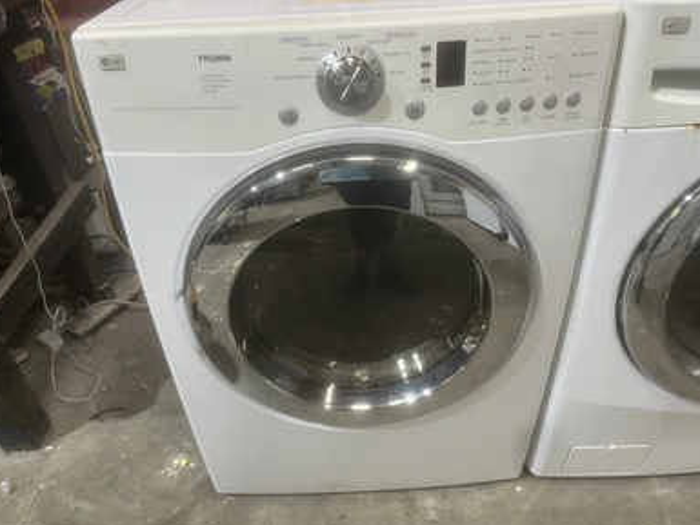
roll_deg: +5.2
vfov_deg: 51.4
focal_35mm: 27
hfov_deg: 65.3
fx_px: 546
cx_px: 351
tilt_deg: -35.1
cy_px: 271
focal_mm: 5.1
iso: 80
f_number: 1.6
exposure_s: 1/60
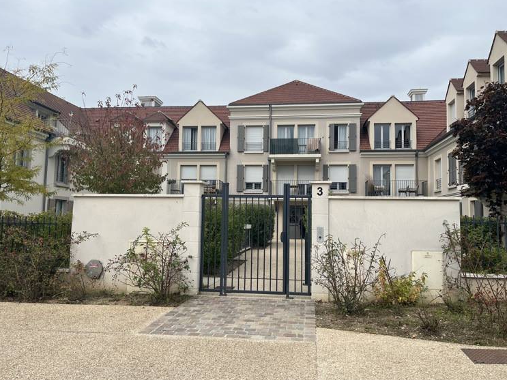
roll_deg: -1.6
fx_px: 410
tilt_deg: +4.3
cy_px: 190
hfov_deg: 63.5
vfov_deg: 49.7
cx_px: 256
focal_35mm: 28
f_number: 1.6
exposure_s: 1/2309
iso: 50
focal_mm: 5.1
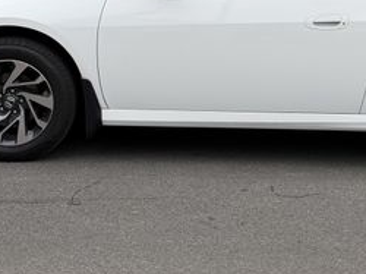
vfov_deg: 11.9
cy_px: 9
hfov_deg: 15.9
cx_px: 284
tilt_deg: -5.2
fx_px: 1299
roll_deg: -1.0
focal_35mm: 123
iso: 64
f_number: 1.78
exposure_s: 1/3534
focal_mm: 6.76
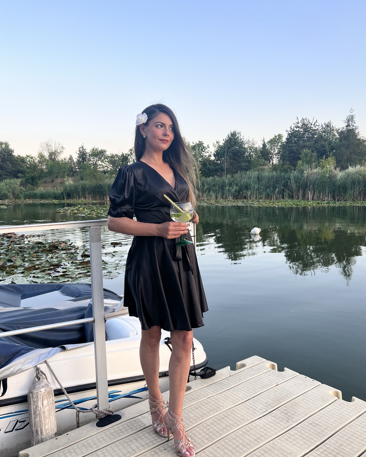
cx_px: 183
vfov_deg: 62.2
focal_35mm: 28
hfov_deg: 51.5
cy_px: 225
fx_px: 379
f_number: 1.5
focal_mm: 5.7
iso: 50
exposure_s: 1/364
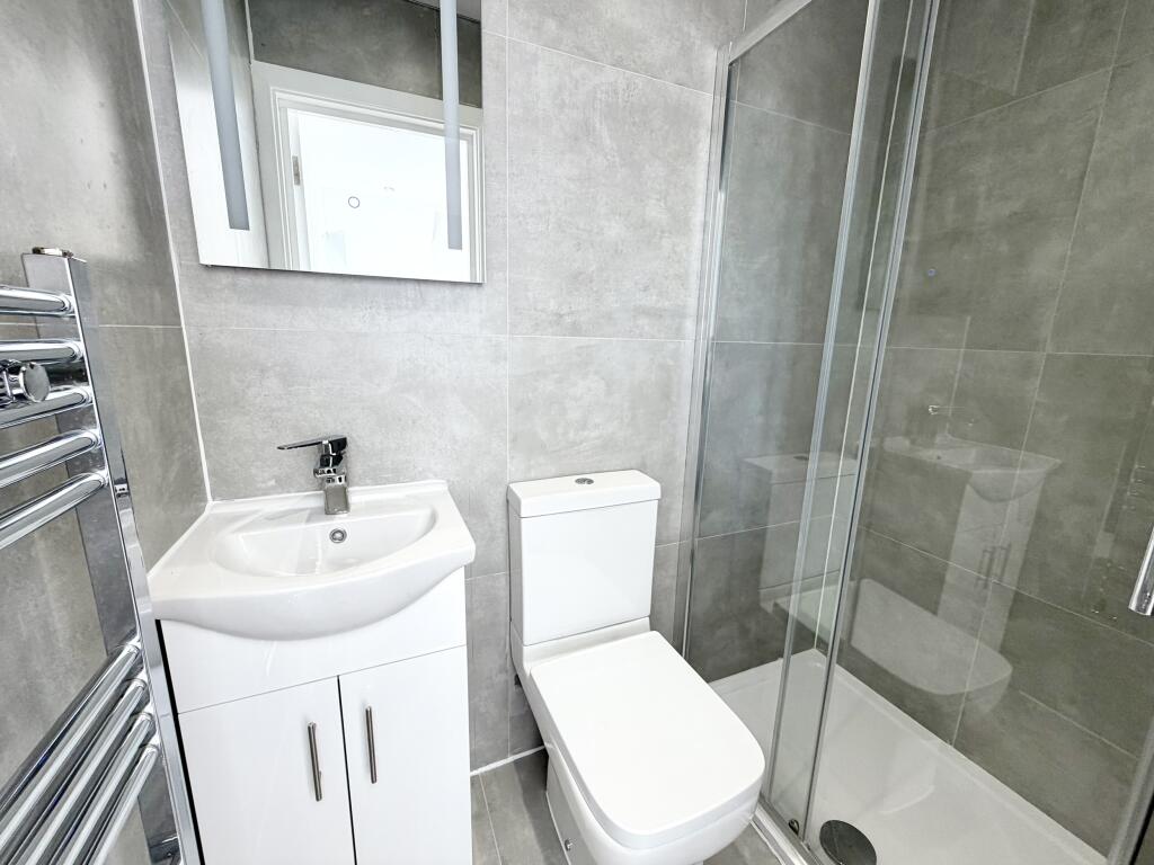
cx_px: 577
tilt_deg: -11.0
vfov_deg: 85.7
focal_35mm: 14
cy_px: 432
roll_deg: -0.8
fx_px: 467
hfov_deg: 102.1
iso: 100
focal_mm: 2.22
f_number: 2.2
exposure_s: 1/100
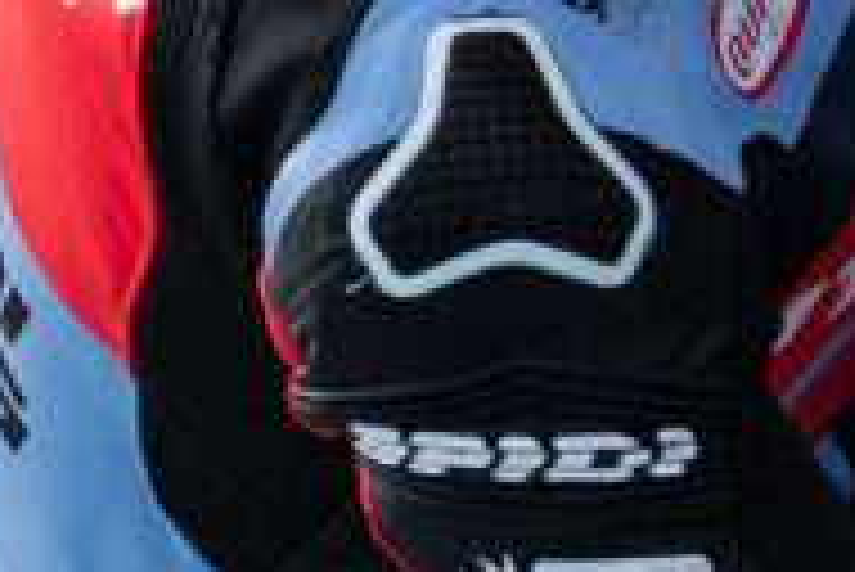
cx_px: 651
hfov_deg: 0.6
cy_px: -191
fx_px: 76032
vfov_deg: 0.4
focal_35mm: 3199
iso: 400
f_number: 6.3
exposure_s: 1/1600
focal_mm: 300
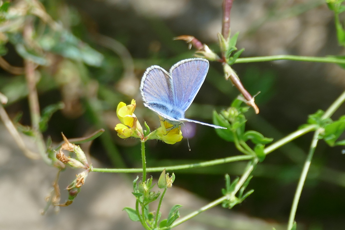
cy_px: 115
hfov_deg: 9.6
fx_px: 2051
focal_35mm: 214
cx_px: 172
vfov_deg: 6.4
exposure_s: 1/500
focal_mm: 75.13
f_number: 4
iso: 125
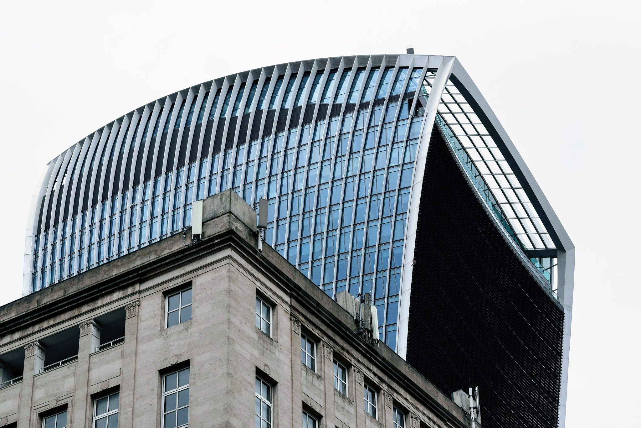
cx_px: 320
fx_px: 1469
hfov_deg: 24.6
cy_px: 214
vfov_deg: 16.6
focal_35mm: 82
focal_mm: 55
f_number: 8
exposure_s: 1/250
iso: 200
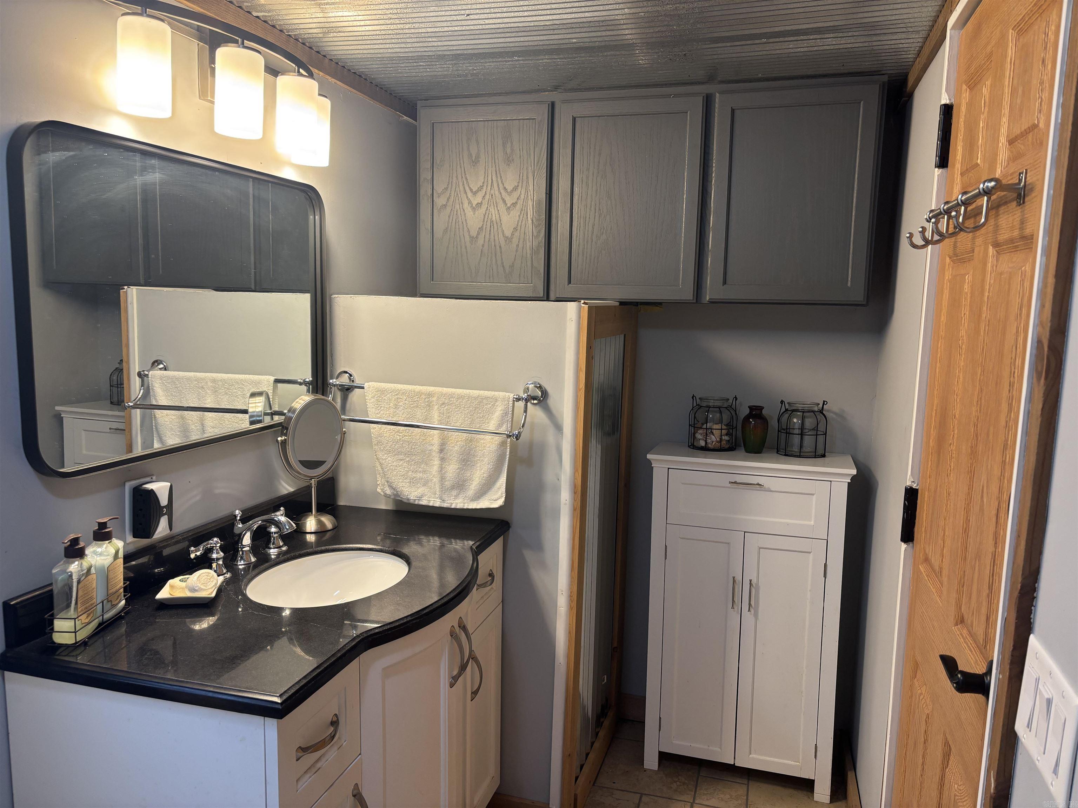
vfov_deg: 53.1
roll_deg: -1.2
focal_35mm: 26
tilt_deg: -8.4
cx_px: 539
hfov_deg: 67.3
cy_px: 404
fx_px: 810
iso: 80
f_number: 1.6
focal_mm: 5.96
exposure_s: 1/60
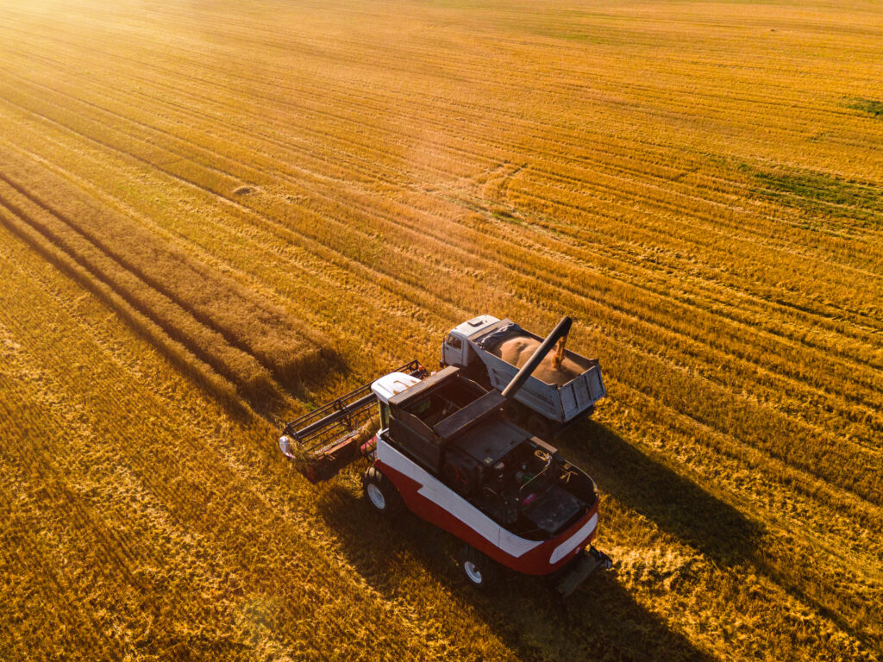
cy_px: 331
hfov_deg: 71.6
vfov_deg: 56.8
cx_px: 442
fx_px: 612
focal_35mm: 24
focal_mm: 4.5
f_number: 2.8
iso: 100
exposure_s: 1/80
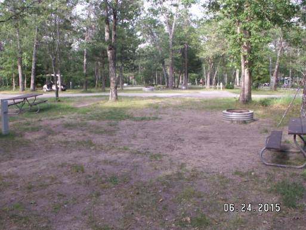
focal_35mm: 35
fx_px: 309
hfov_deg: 52.6
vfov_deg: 40.7
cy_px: 115
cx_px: 153
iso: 50
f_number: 3.5
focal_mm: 5.86
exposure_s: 1/60
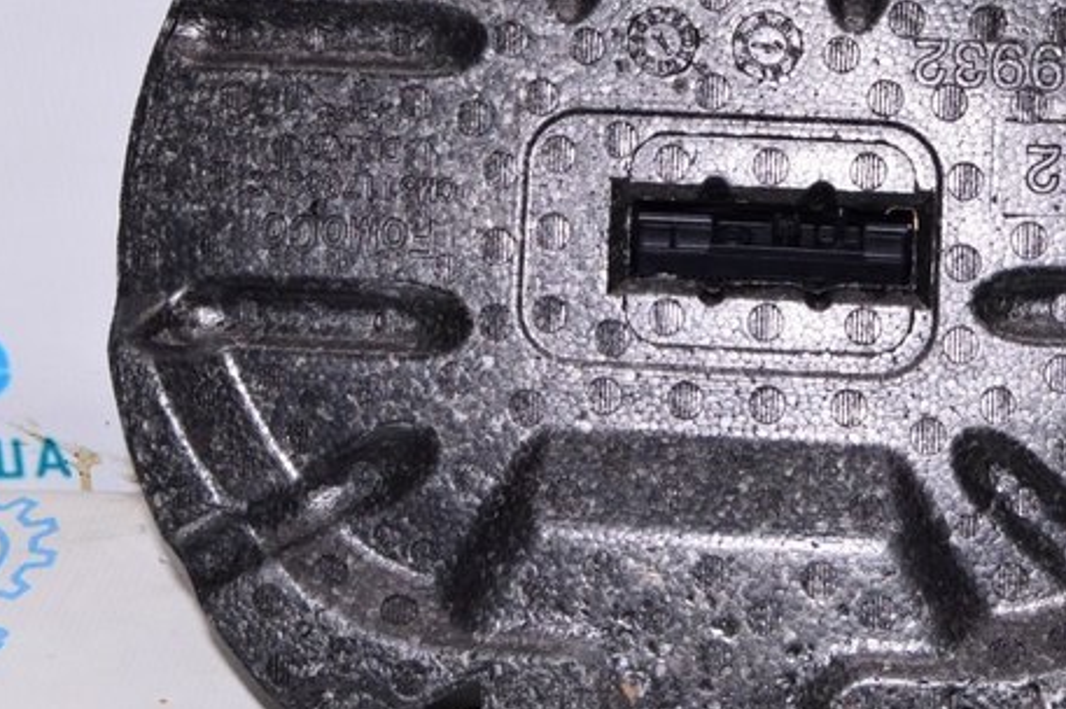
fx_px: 2190
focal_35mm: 74
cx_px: 732
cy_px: 136
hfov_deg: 27.2
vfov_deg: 18.2
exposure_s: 1/200
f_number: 8
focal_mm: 22
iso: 1600
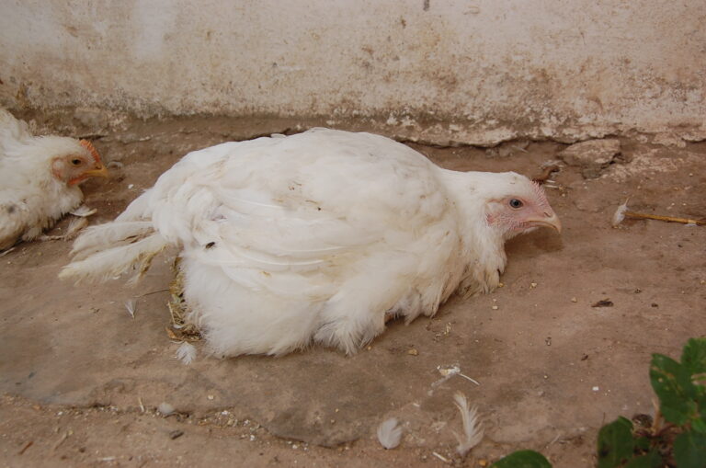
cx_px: 353
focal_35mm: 36
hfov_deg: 53.2
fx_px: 705
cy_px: 234
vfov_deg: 36.7
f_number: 8
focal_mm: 24
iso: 200
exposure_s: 1/250
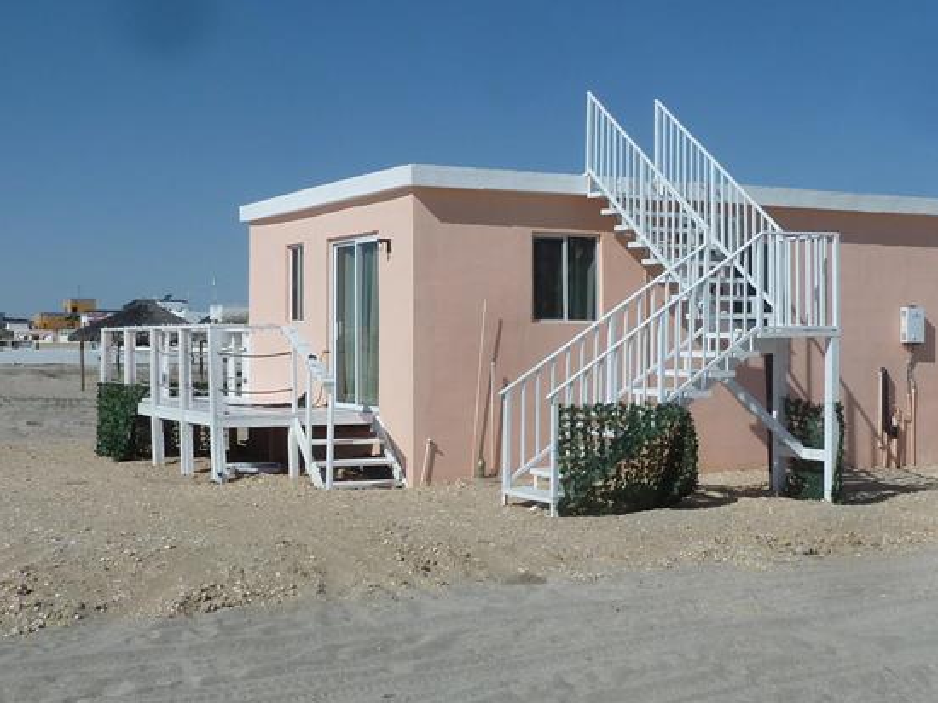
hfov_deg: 35.5
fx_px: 1463
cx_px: 517
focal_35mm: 54
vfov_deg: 27.0
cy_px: 353
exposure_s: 1/1000
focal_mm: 4.7
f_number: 5.6
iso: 80
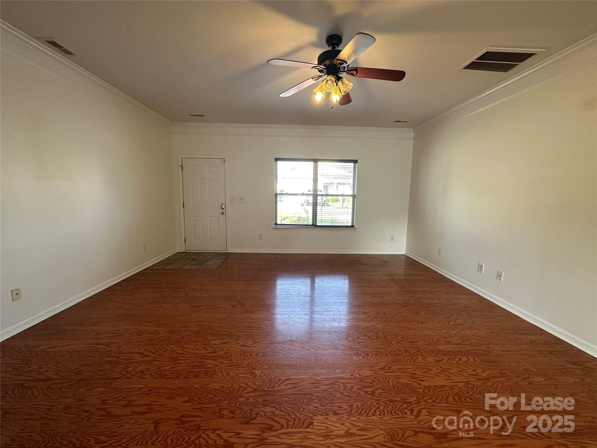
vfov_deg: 85.7
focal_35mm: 14
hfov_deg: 102.1
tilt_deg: -7.9
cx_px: 298
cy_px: 224
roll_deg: -1.2
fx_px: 241
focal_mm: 2.22
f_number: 2.2
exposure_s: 1/120
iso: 200
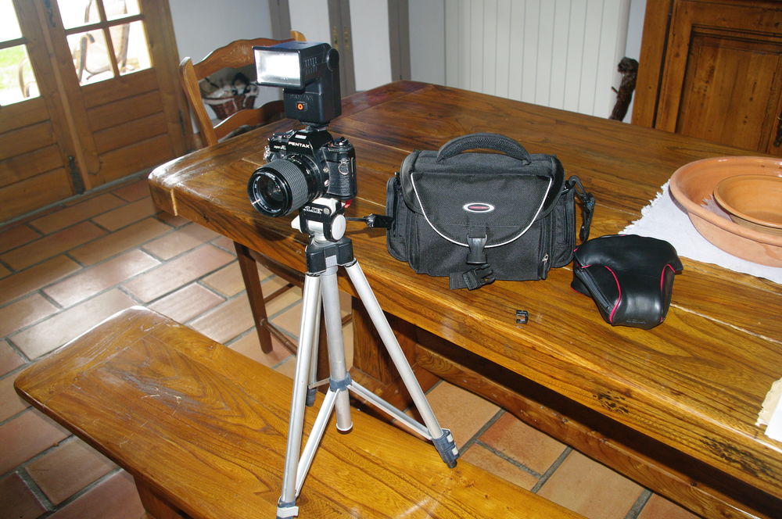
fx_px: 651
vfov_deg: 43.5
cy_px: 260
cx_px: 391
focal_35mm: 30
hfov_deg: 62.0
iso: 800
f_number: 4.5
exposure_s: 1/30
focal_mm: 20
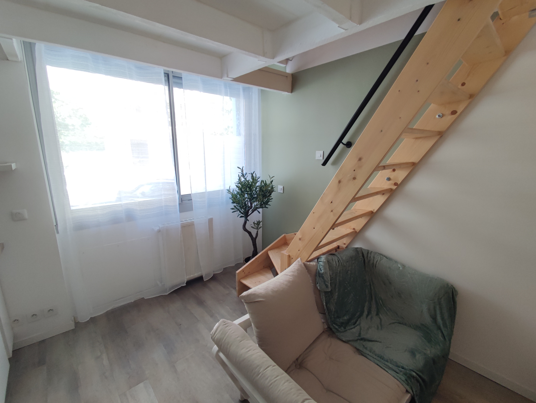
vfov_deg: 81.8
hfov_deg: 98.1
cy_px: 202
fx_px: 232
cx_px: 268
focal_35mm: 15
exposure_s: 1/33
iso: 63
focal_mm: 1.65
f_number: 2.2
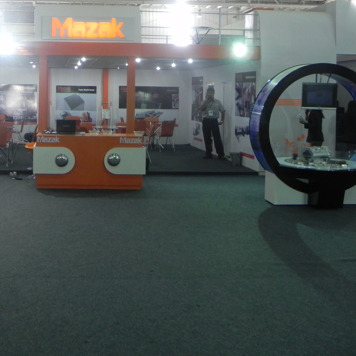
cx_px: 76
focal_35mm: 46
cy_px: 118
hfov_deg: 35.7
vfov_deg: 36.4
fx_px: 535
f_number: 2.8
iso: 365
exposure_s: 1/60
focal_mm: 5.2
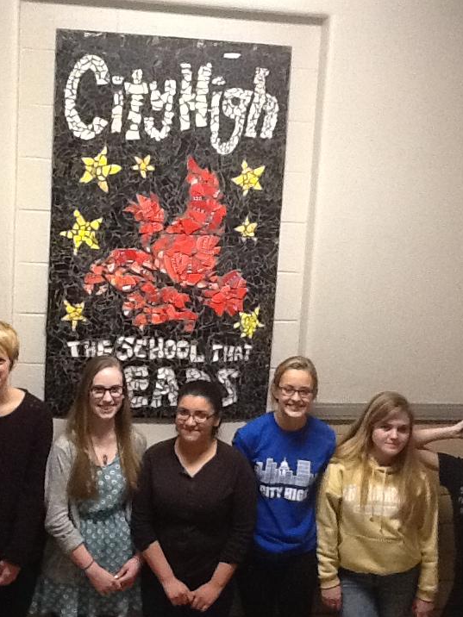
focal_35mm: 59
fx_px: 1052
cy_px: 308
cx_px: 219
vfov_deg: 32.7
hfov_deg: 24.8
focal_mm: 2.03
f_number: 2.4
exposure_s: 1/30
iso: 250
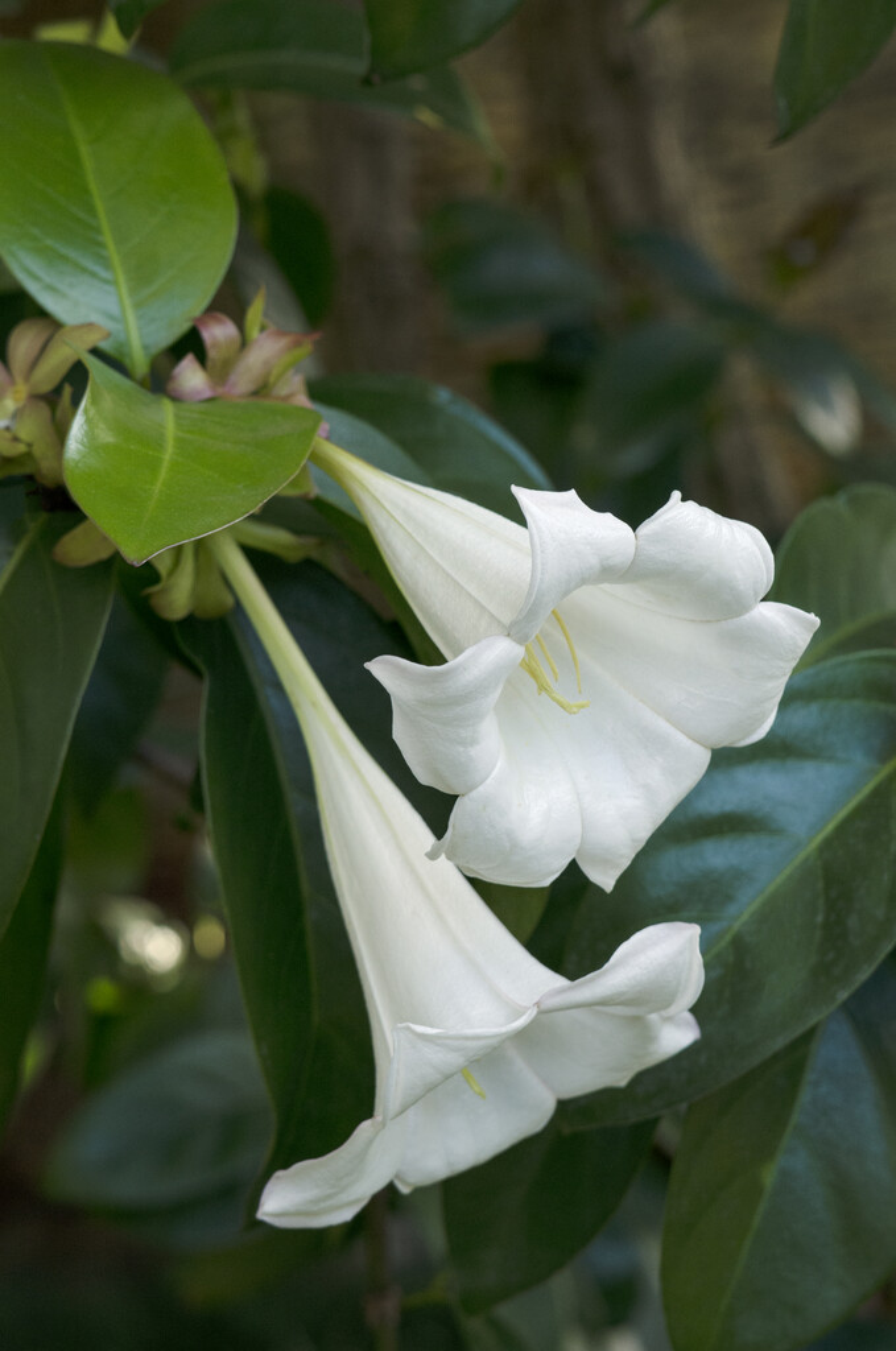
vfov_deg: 16.1
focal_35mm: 128
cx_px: 448
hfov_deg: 10.7
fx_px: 4777
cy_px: 676
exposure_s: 1/160
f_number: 6.3
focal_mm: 85
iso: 400
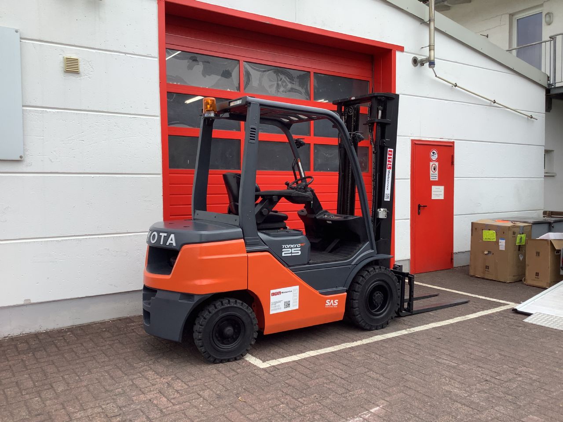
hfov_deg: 58.4
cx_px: 282
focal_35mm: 31
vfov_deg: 45.4
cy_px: 211
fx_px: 504
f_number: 2.4
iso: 25
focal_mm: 3.3
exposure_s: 1/359
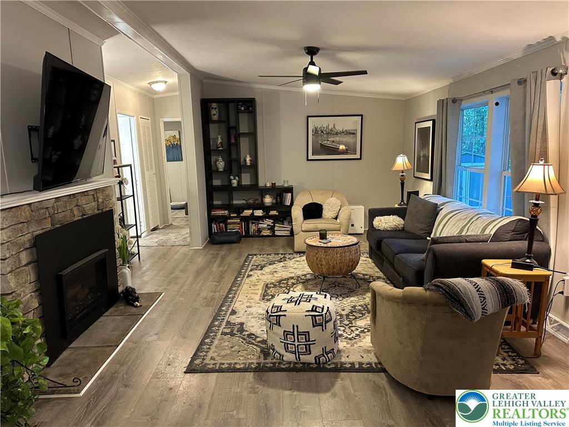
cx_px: 284
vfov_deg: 56.8
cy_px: 214
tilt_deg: -9.7
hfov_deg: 71.6
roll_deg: +1.3
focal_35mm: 24
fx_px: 394
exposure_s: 1/60
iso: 400
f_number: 1.78
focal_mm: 6.86
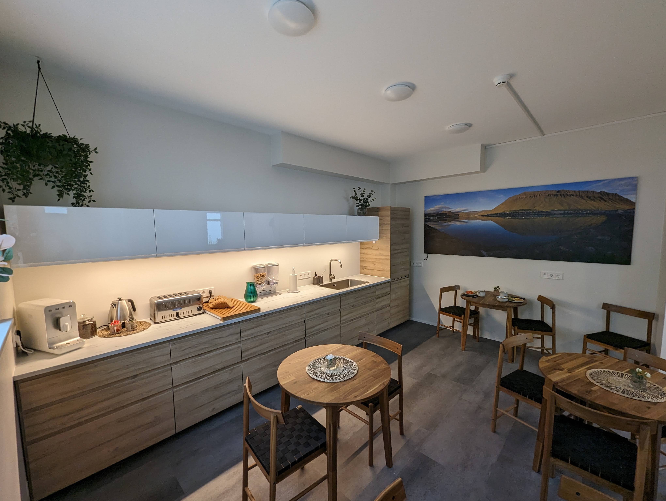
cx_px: 333
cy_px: 250
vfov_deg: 90.1
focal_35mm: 13
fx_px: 250
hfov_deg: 106.1
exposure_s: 1/24.7
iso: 50
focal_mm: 1.95
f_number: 2.2
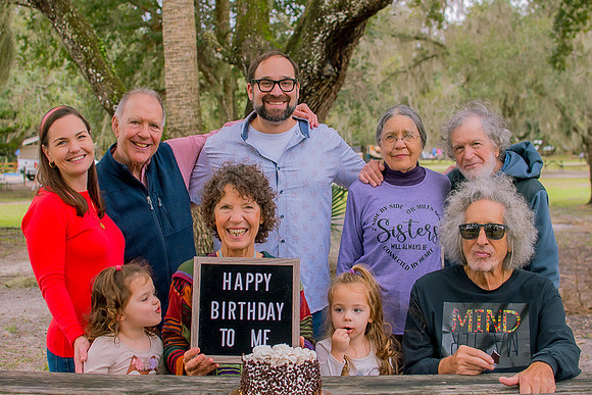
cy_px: 189
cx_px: 283
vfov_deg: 24.9
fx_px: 894
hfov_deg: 36.6
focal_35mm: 54
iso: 100
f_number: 4
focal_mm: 35
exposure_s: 1/250
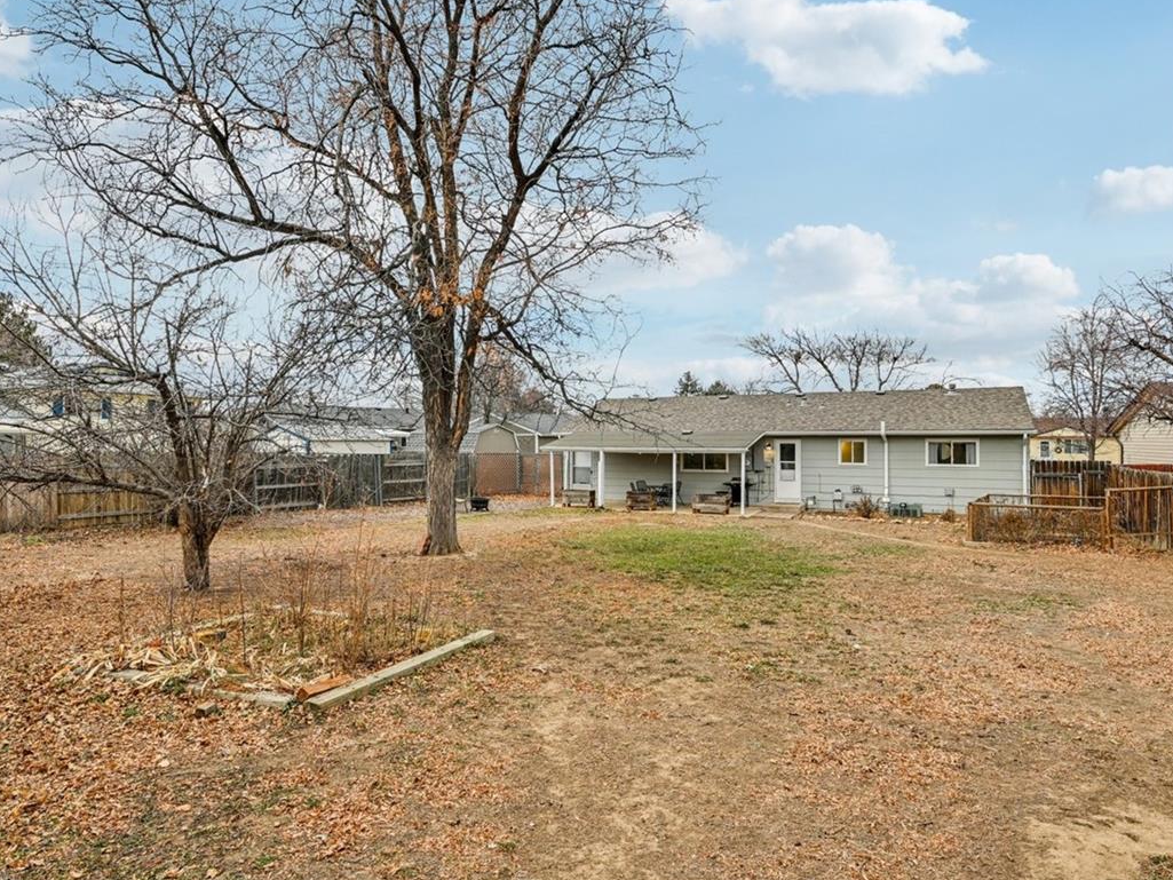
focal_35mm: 21
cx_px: 595
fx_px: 712
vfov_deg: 63.5
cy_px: 437
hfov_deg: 79.0
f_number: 8
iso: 64
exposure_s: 1/25
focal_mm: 14
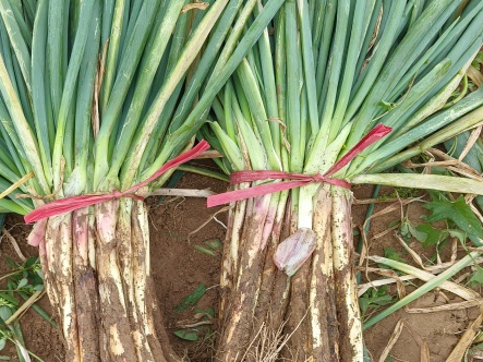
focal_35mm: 47
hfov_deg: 39.9
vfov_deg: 29.7
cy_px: 318
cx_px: 154
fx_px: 656
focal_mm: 4.84
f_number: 1.8
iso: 80
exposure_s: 1/103
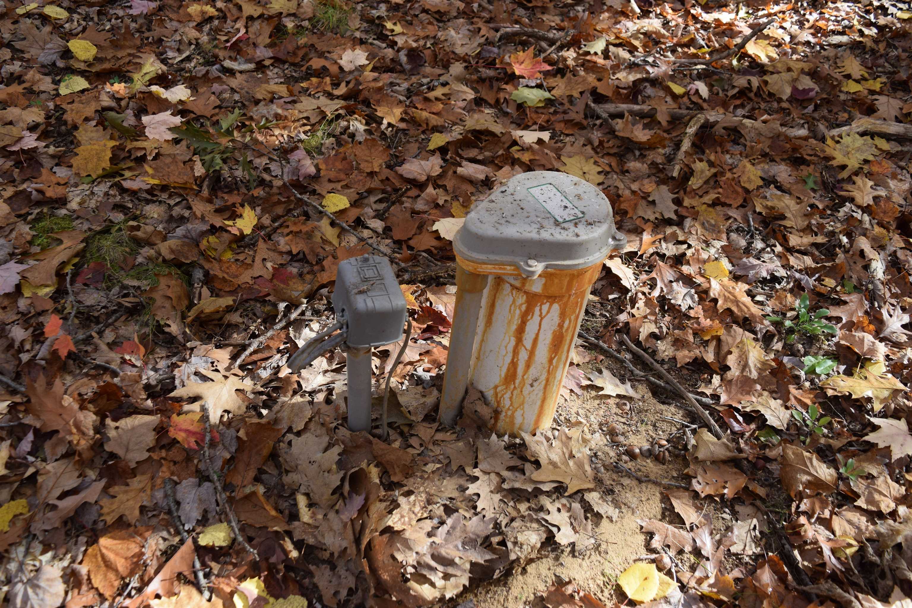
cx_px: 456
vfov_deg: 40.0
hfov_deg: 57.2
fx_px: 836
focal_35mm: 33
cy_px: 304
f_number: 5.6
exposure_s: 1/125
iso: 250
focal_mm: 22
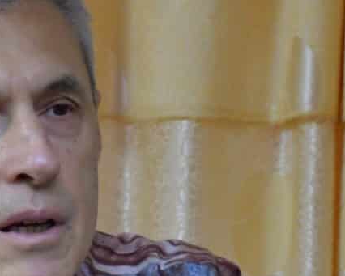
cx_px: 98
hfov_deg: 5.1
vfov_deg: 4.1
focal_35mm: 379
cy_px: 344
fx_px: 3871
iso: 3200
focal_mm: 56
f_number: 4.8
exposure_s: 1/100
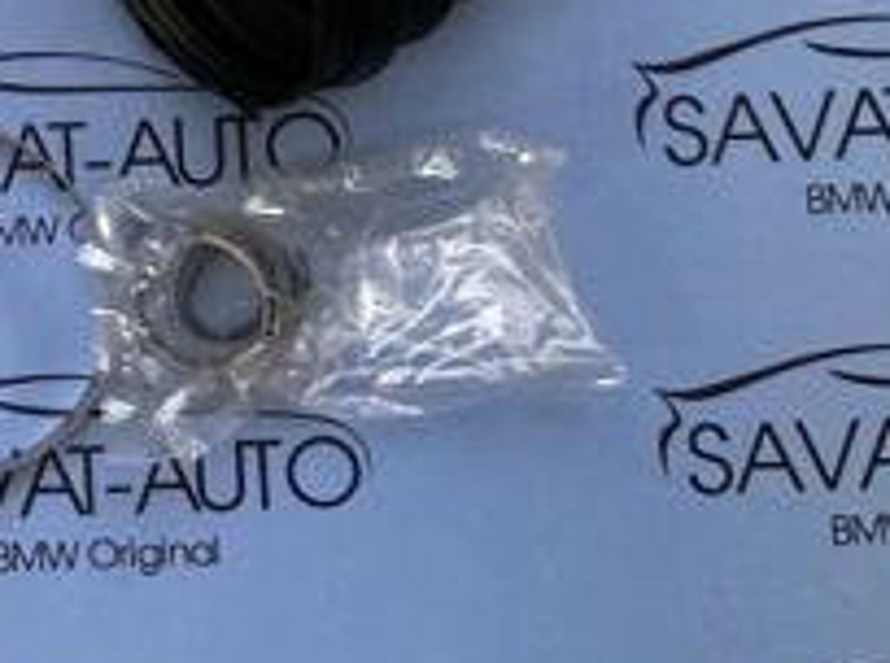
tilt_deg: -87.3
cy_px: -50
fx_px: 2257
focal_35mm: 88
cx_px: -449
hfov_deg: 19.4
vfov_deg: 16.3
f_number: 1.8
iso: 80
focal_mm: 3.99
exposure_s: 1/94
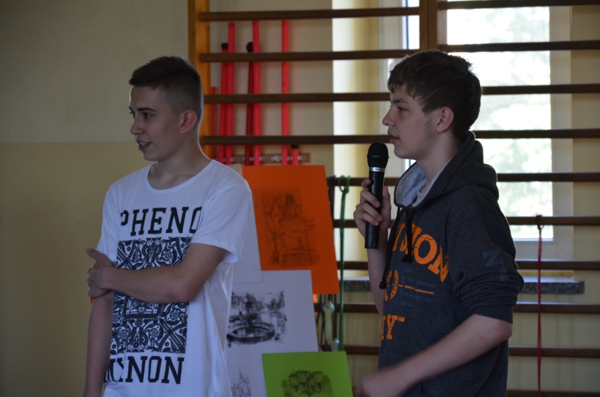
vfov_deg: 8.7
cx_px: 300
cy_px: 198
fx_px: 2619
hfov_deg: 13.1
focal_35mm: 158
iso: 640
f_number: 5.6
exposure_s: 1/60
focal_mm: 105
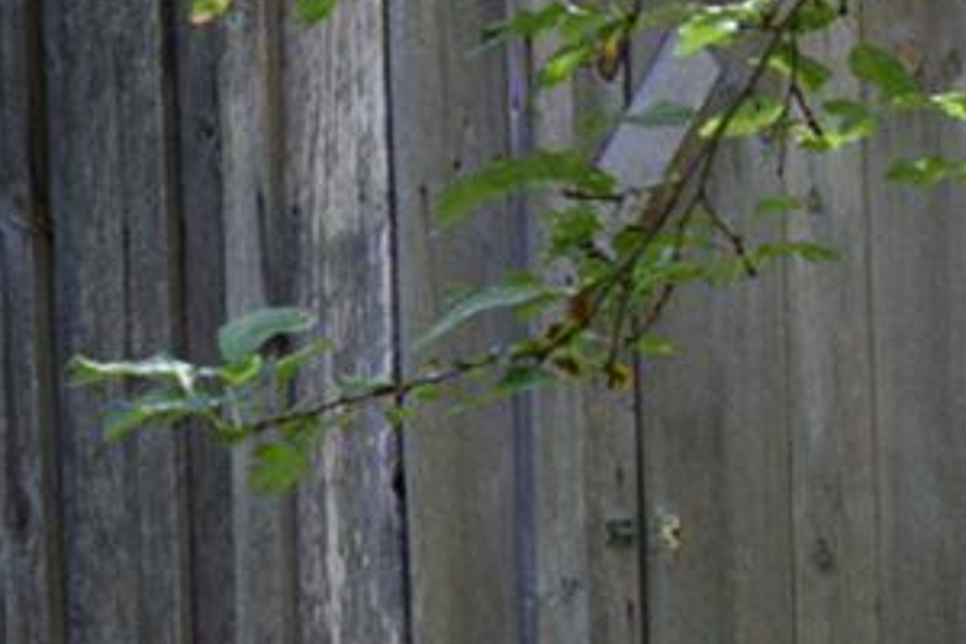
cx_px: -174
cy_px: 583
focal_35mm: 180
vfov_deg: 7.6
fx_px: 4830
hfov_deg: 11.2
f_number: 6.3
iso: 400
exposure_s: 1/125
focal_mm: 24
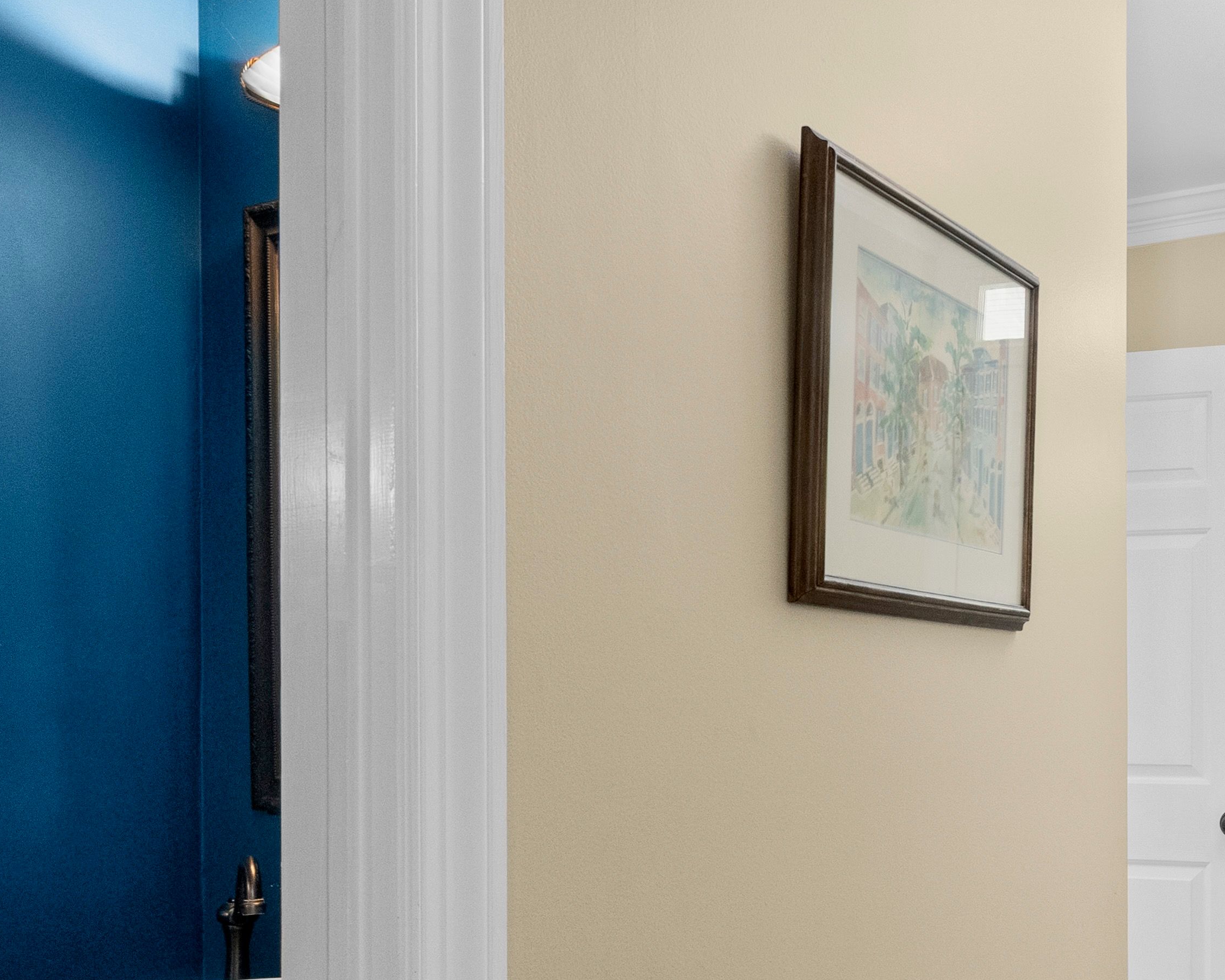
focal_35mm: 42
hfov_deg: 43.4
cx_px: 851
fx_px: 1505
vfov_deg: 35.5
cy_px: 698
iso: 1600
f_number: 9
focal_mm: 16.6
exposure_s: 1/5
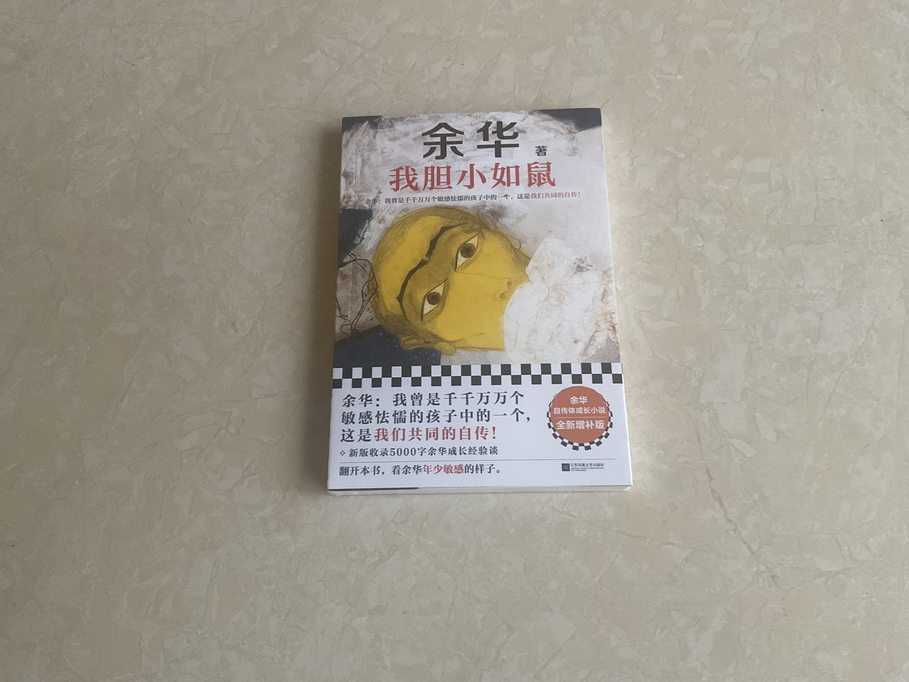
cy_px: 341
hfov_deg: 61.7
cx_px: 454
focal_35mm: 29
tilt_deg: -71.7
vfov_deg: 48.2
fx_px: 762
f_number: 1.8
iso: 125
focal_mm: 3
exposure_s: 1/60
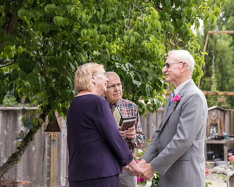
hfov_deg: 24.1
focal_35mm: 79
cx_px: 146
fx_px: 547
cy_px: 81
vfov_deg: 19.4
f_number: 4.5
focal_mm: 62
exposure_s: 1/500
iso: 400
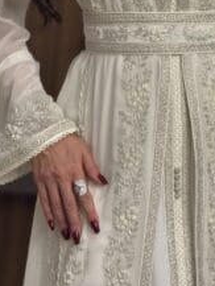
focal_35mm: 221
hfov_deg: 6.7
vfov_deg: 8.9
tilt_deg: -23.5
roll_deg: -7.2
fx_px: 1828
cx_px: 193
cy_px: 37
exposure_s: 1/100
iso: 250
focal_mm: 15.66
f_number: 2.8
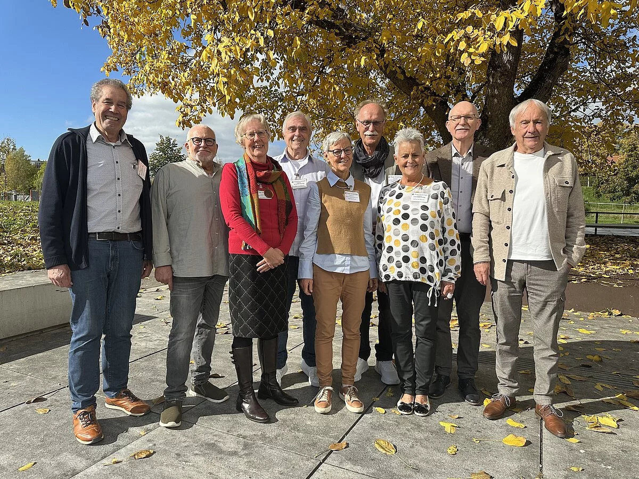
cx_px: 320
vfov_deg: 56.8
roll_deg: +0.2
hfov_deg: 71.6
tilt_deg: -4.1
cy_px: 240
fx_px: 443
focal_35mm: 24
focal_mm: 6.86
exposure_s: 1/4762
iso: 80
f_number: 1.78
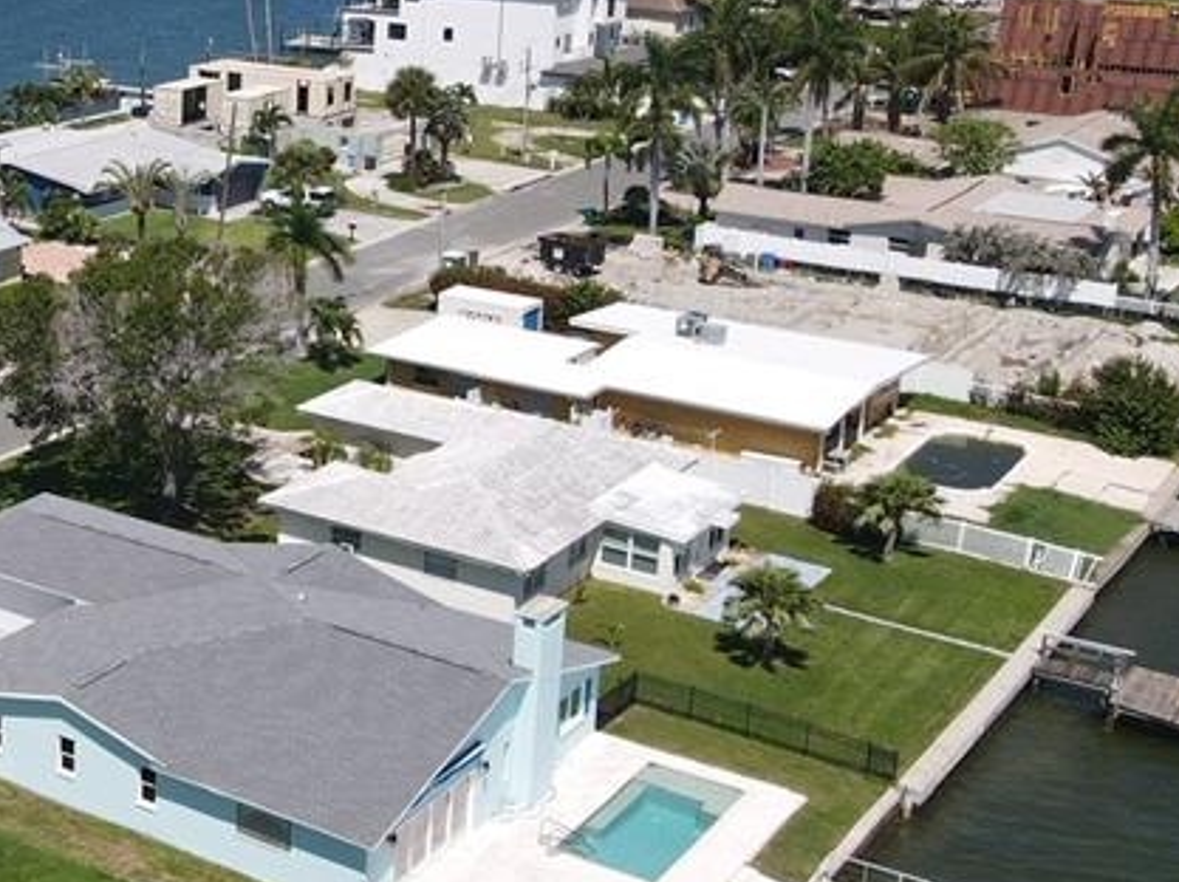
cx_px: -141
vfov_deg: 24.6
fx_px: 2008
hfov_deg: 29.3
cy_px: 260
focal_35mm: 59
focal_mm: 4.5
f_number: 2.8
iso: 100
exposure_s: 1/1000
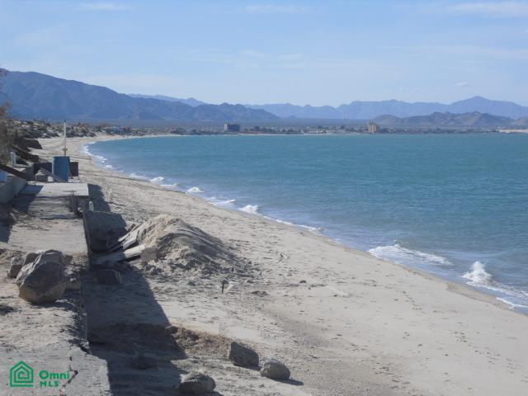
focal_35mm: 107
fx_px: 1632
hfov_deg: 18.4
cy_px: 198
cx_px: 264
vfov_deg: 13.8
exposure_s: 1/80
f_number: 14.1
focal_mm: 18.9
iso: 64
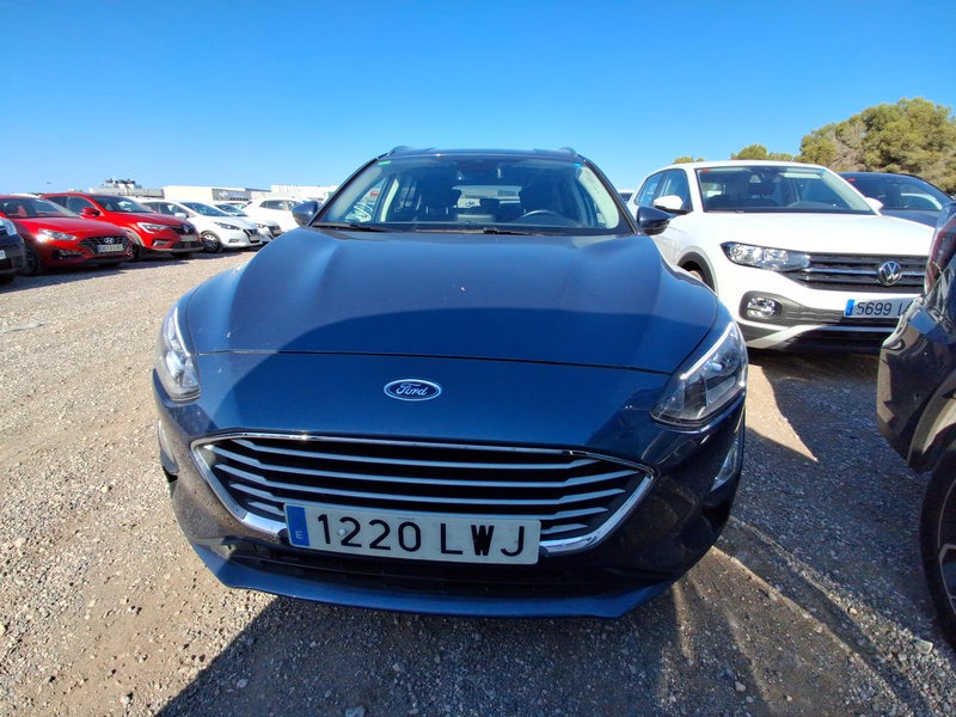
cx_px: 478
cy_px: 358
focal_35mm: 16
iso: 40
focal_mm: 1.64
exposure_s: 1/1017
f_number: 2.2
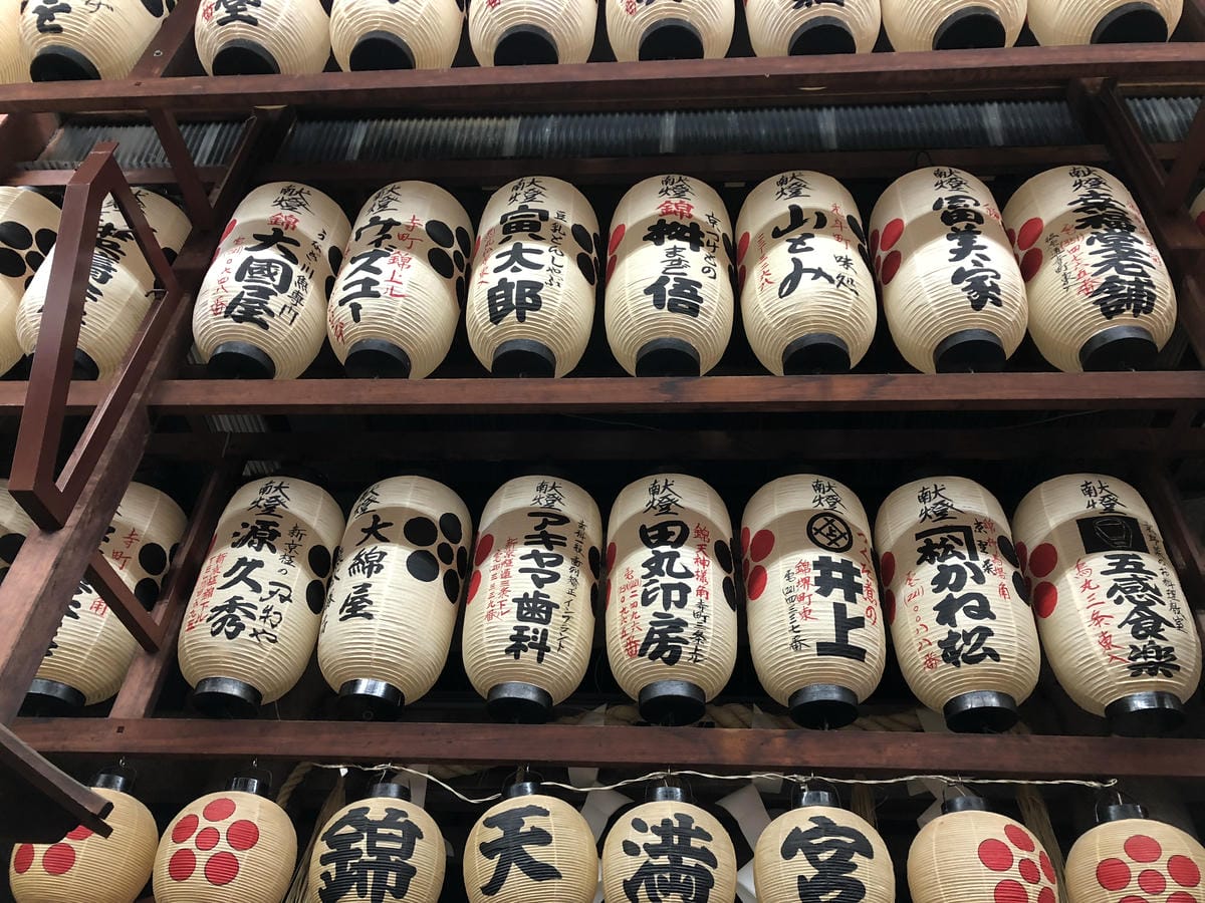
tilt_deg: +39.7
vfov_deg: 48.2
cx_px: 602
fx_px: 1010
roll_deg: -4.1
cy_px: 452
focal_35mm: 29
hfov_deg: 61.7
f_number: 1.8
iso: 50
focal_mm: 3.99
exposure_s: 1/15
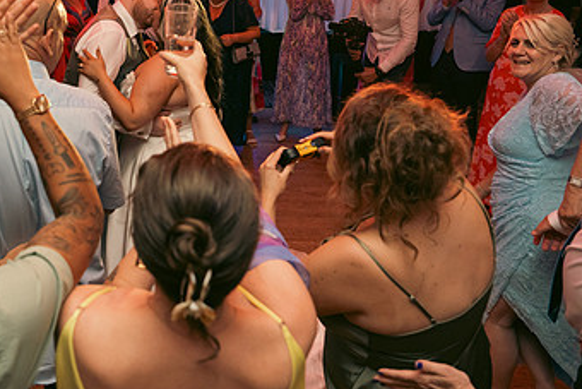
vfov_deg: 31.6
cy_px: 64
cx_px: 106
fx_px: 663
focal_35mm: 41
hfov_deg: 44.8
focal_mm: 24
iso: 2500
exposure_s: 1/160
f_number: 3.5
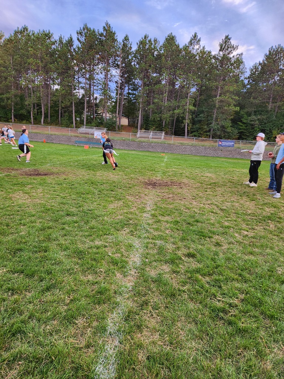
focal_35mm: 23
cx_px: 142
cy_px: 190
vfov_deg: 73.9
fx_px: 252
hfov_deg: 58.9
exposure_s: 1/120
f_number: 1.8
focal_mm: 5.4
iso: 25
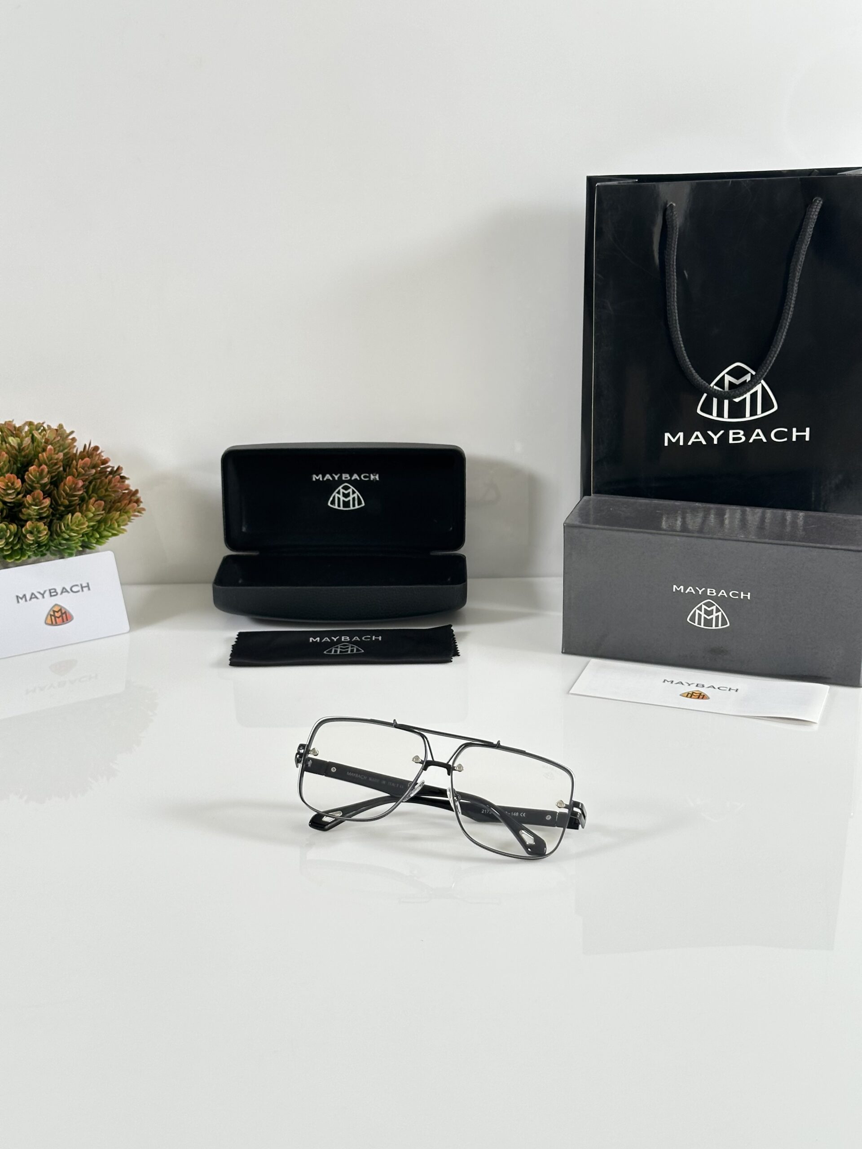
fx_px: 1594
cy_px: 574
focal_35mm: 48
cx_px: 431
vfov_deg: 39.7
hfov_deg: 30.3
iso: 80
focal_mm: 6.86
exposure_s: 1/117
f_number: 1.78
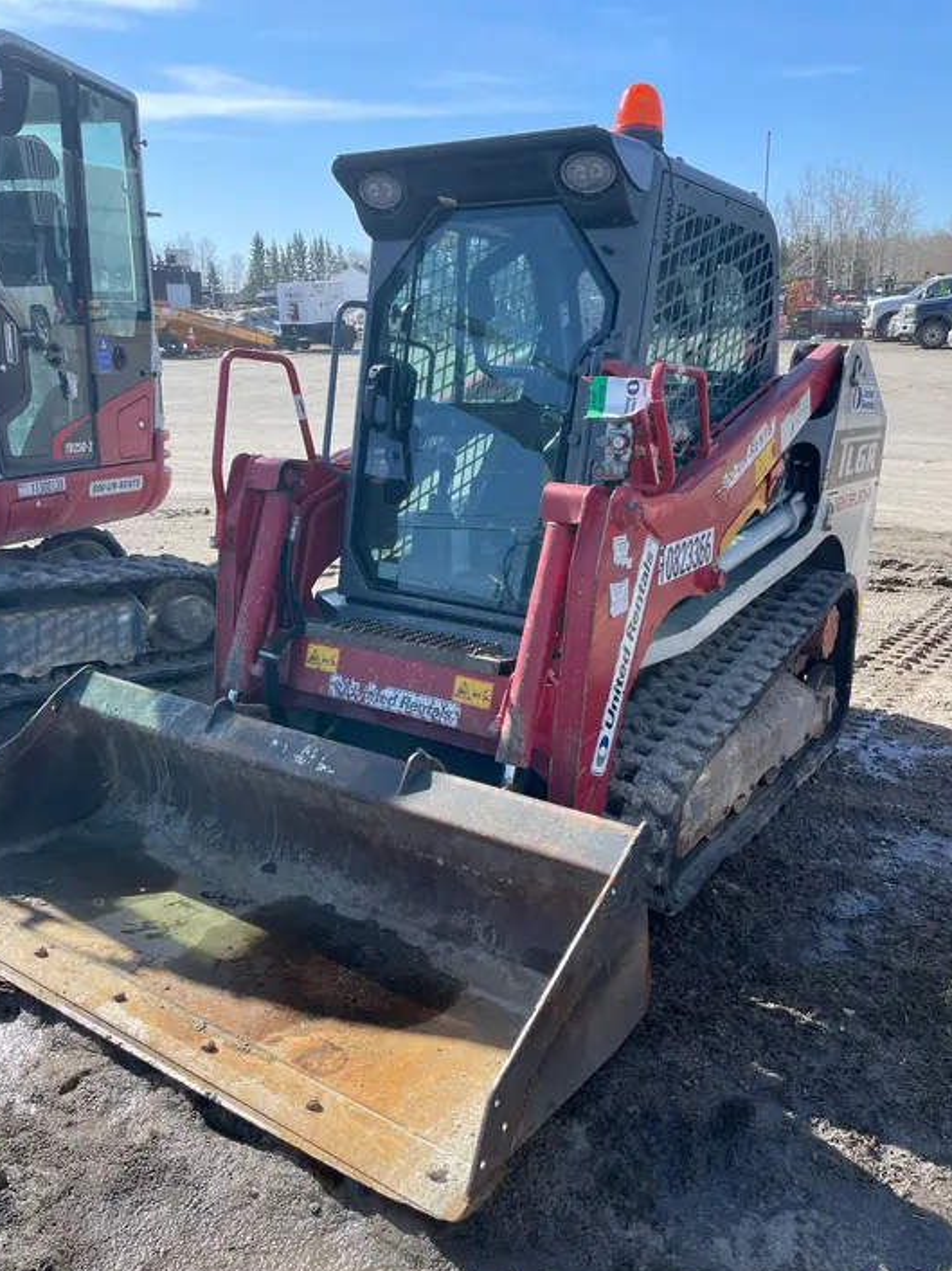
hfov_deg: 51.3
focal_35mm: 27
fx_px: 991
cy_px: 658
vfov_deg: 65.3
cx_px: 472
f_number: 1.6
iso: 50
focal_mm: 4.2
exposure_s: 1/1949
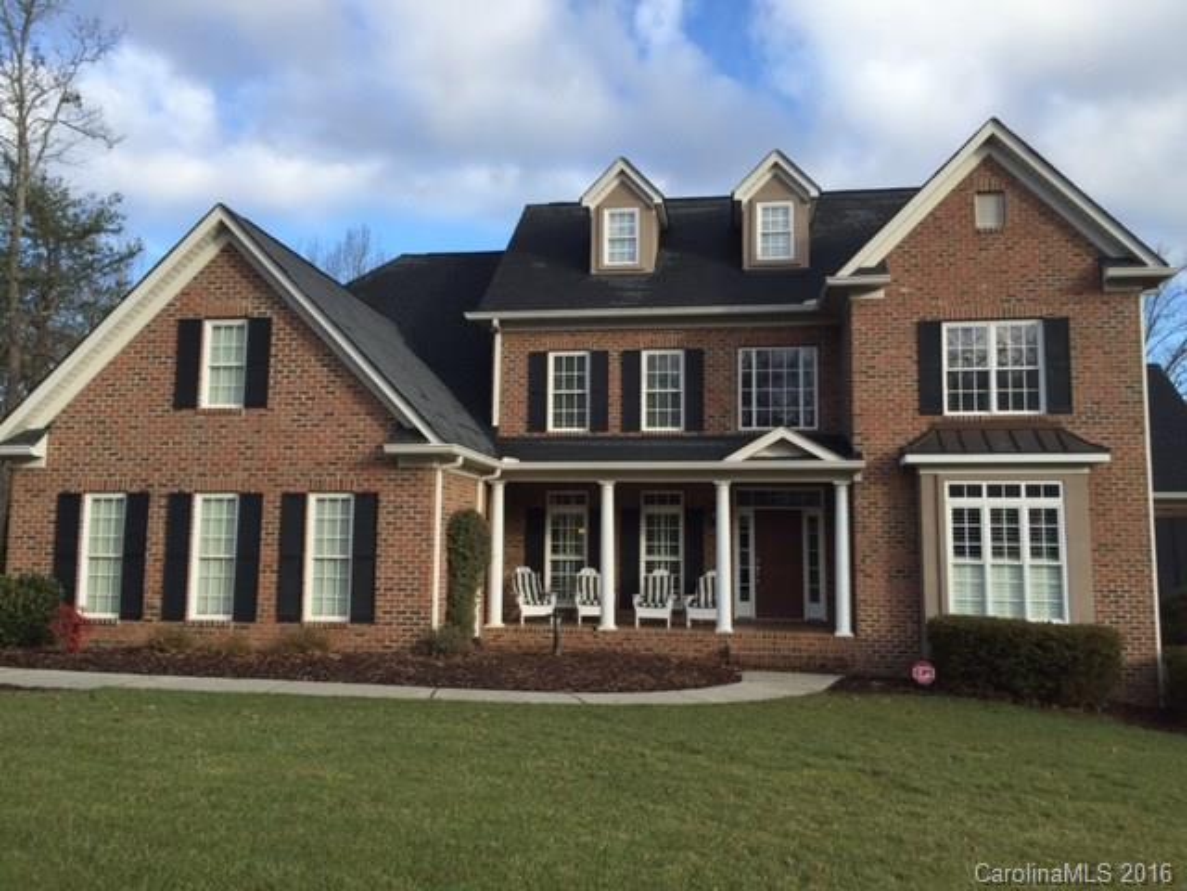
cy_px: 446
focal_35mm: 29
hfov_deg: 61.7
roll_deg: -1.0
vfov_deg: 48.2
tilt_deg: +6.5
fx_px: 994
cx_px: 594
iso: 32
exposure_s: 1/879
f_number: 2.2
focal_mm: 4.15
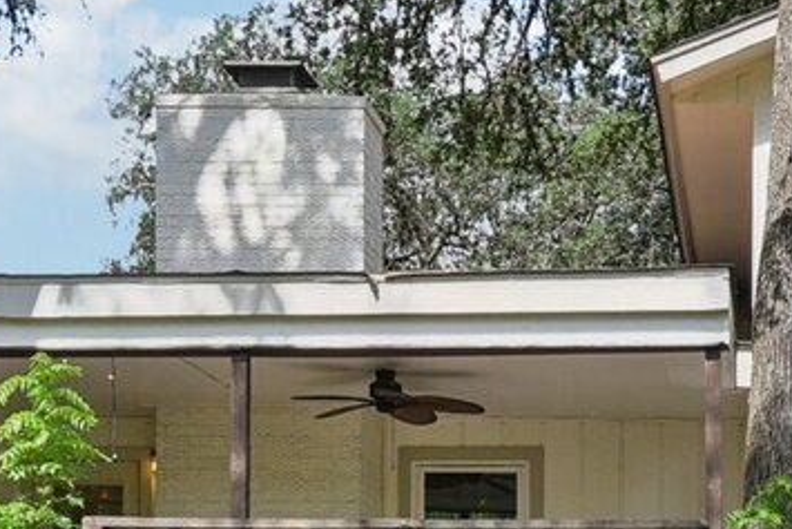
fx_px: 1607
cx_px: 738
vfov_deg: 18.7
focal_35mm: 73
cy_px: 288
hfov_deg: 26.6
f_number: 8
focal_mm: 16
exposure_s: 1/200
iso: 400
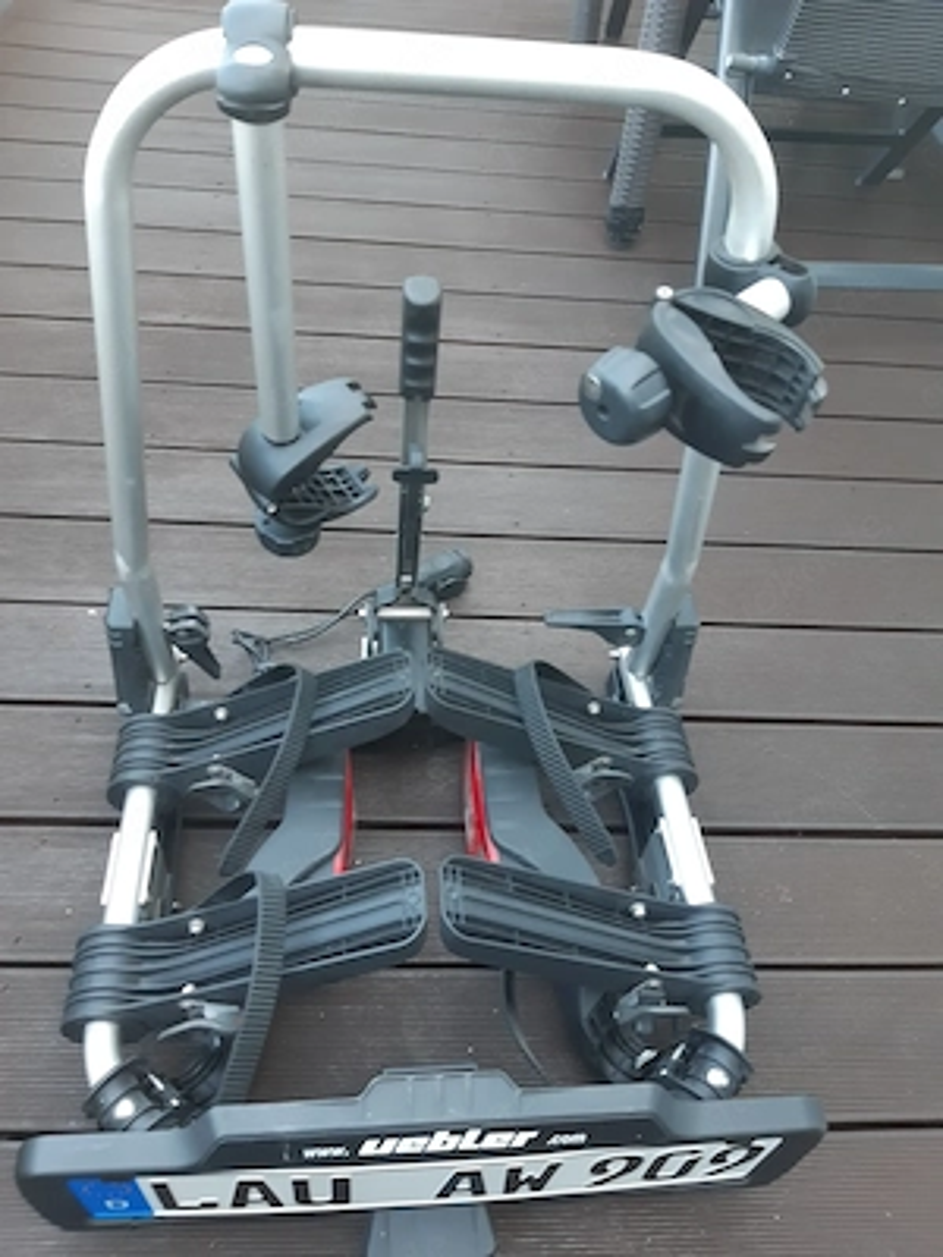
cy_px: 628
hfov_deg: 53.1
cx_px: 472
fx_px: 944
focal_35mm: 26
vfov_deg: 67.3
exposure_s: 1/50
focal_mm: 3.92
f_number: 1.7
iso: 80
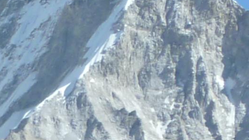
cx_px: -450
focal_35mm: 318
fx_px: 2099
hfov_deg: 6.3
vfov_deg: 3.7
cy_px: 376
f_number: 5
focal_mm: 6.9
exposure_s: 1/400
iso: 80
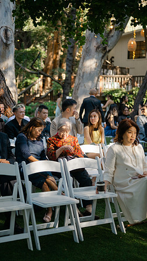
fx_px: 368
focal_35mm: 53
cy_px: 131
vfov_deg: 39.2
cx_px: 64
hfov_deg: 22.6
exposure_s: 1/1250
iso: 400
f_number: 1.8
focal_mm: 50
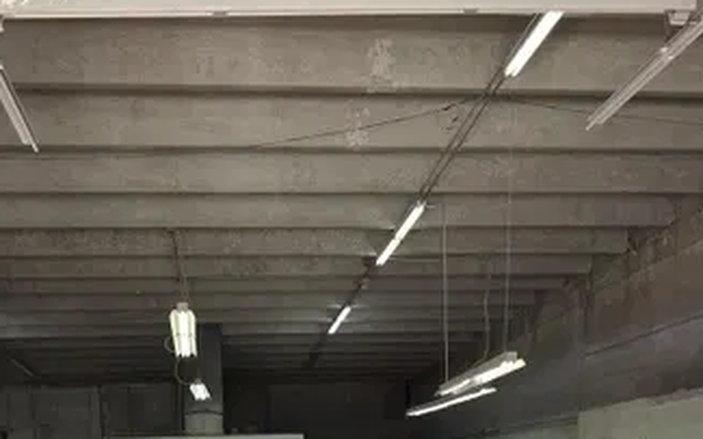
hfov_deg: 49.1
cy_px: 563
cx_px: 292
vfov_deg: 27.1
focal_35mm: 40
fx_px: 766
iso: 40
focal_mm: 6.3
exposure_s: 1/120
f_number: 1.7
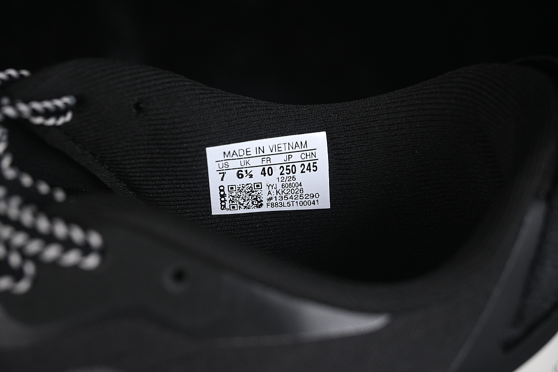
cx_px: 279
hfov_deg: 27.0
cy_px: 186
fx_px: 1162
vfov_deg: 18.2
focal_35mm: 75
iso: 160
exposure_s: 1/60
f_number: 6.3
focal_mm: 50
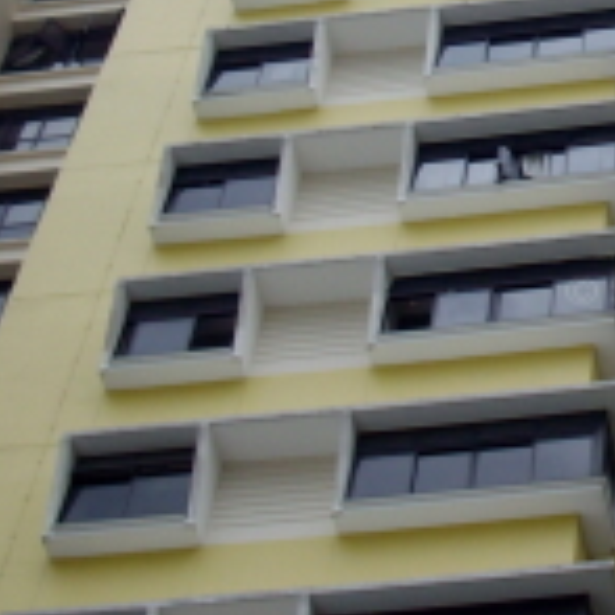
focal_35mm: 122
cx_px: 879
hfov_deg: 13.6
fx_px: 2452
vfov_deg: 13.9
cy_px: -121
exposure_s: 1/100
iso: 80
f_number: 5.6
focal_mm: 6.2
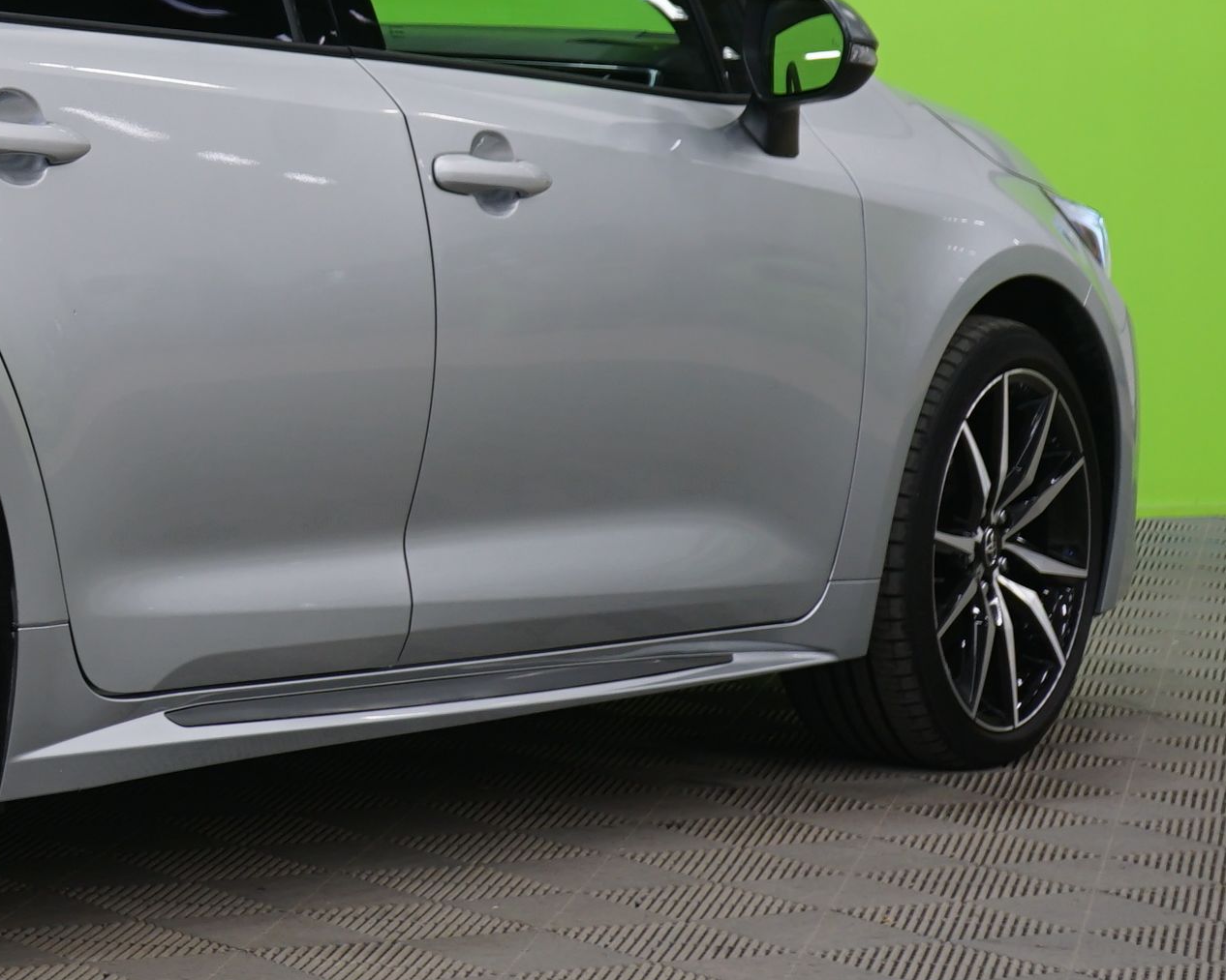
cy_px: 106
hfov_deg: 13.3
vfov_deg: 11.0
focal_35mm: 140
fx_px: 5080
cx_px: -380
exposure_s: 1/8
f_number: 5
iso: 400
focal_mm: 48
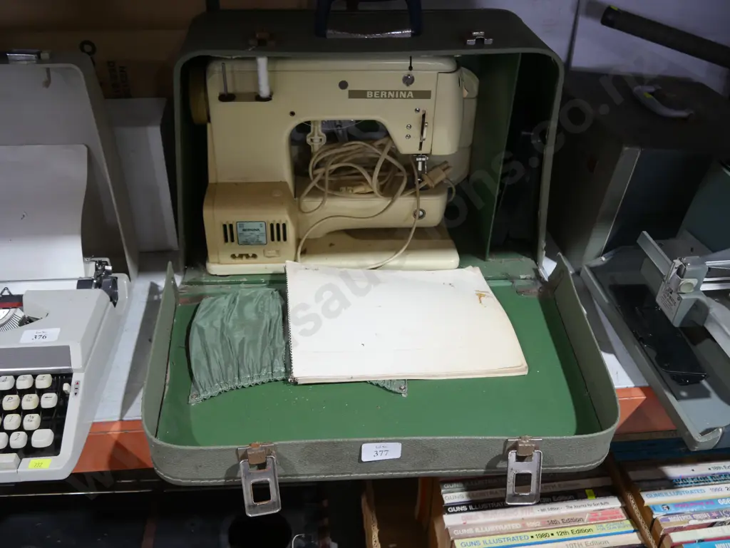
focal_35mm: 32
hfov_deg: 56.8
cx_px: 365
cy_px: 274
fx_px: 675
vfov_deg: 44.2
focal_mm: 16
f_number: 3.6
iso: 640
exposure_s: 1/60
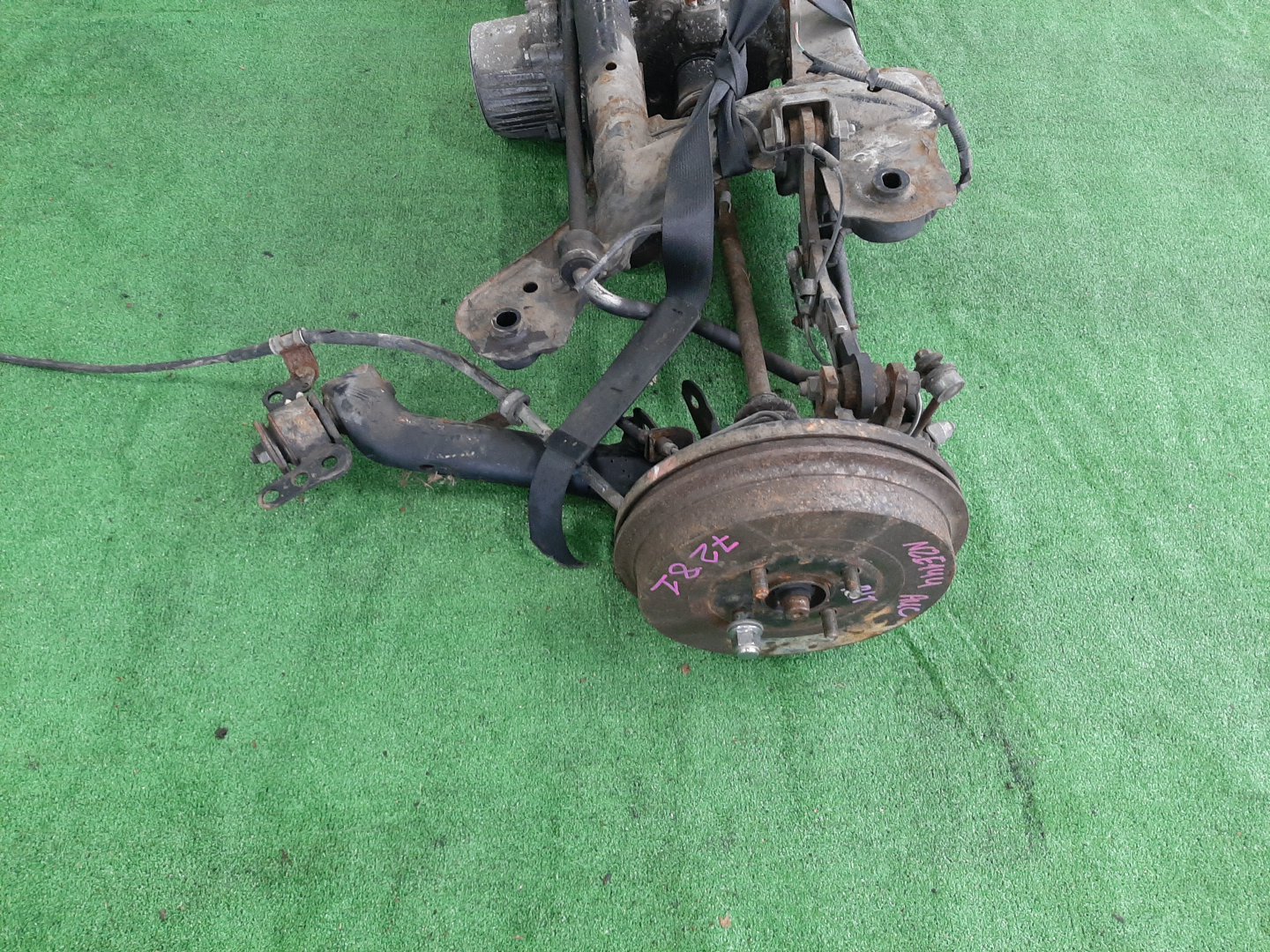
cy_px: 476
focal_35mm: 26
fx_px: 954
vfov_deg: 53.1
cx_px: 635
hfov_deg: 67.3
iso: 196
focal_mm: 3.93
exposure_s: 1/33
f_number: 1.7
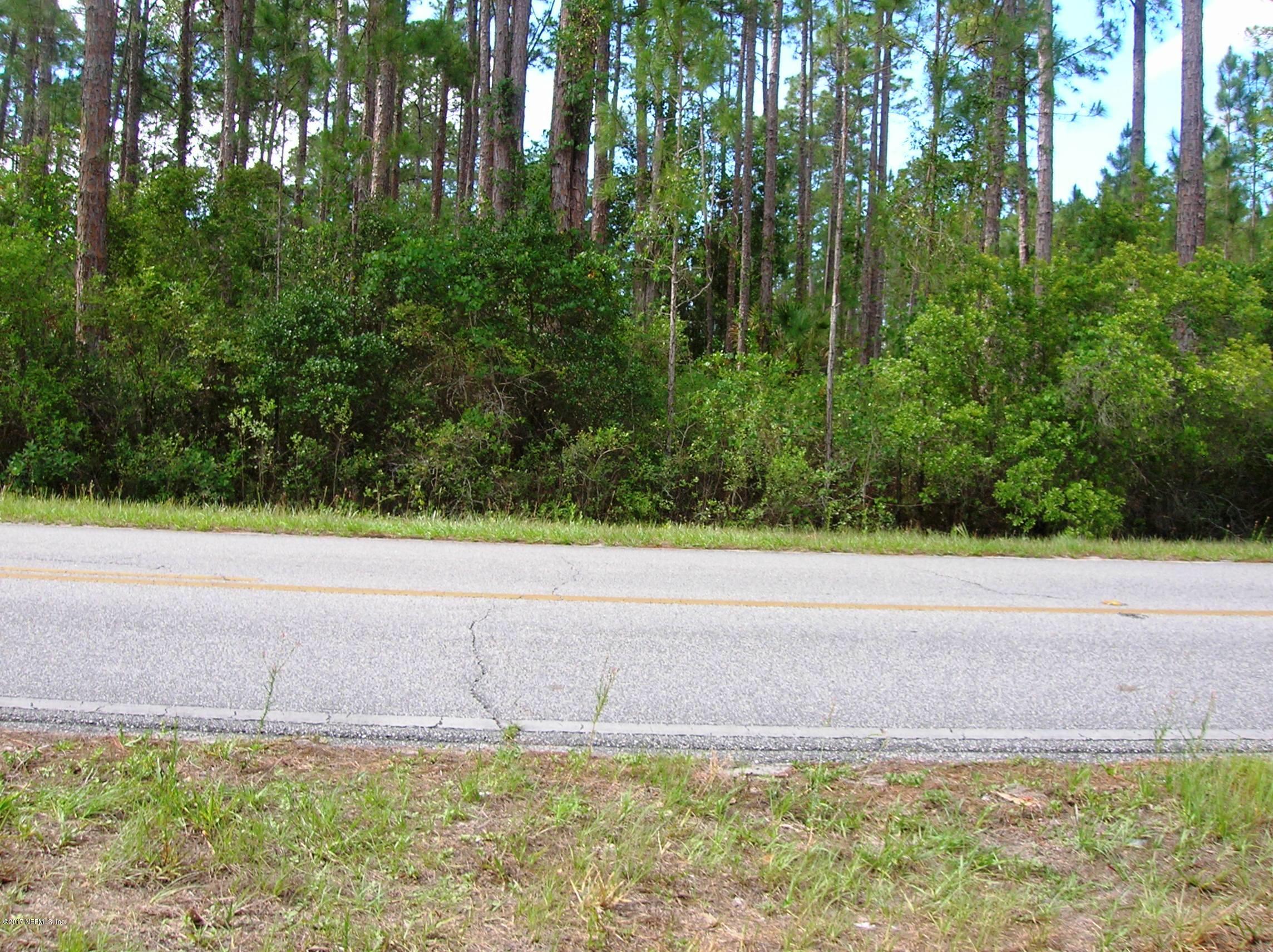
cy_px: 476
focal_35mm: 34
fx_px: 1249
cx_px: 636
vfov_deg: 41.7
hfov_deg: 54.0
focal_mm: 5.7
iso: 50
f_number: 4.9
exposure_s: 1/79.7
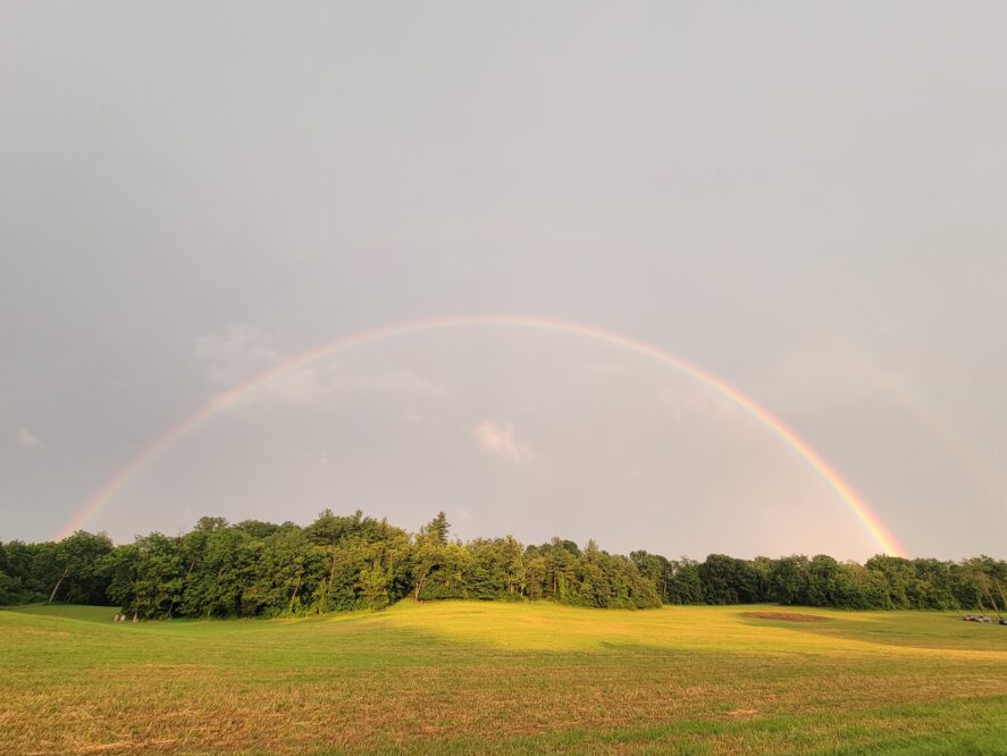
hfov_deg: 98.0
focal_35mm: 15
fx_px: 437
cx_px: 536
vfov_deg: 81.8
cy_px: 385
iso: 64
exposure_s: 1/120
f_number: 2.2
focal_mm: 2.2
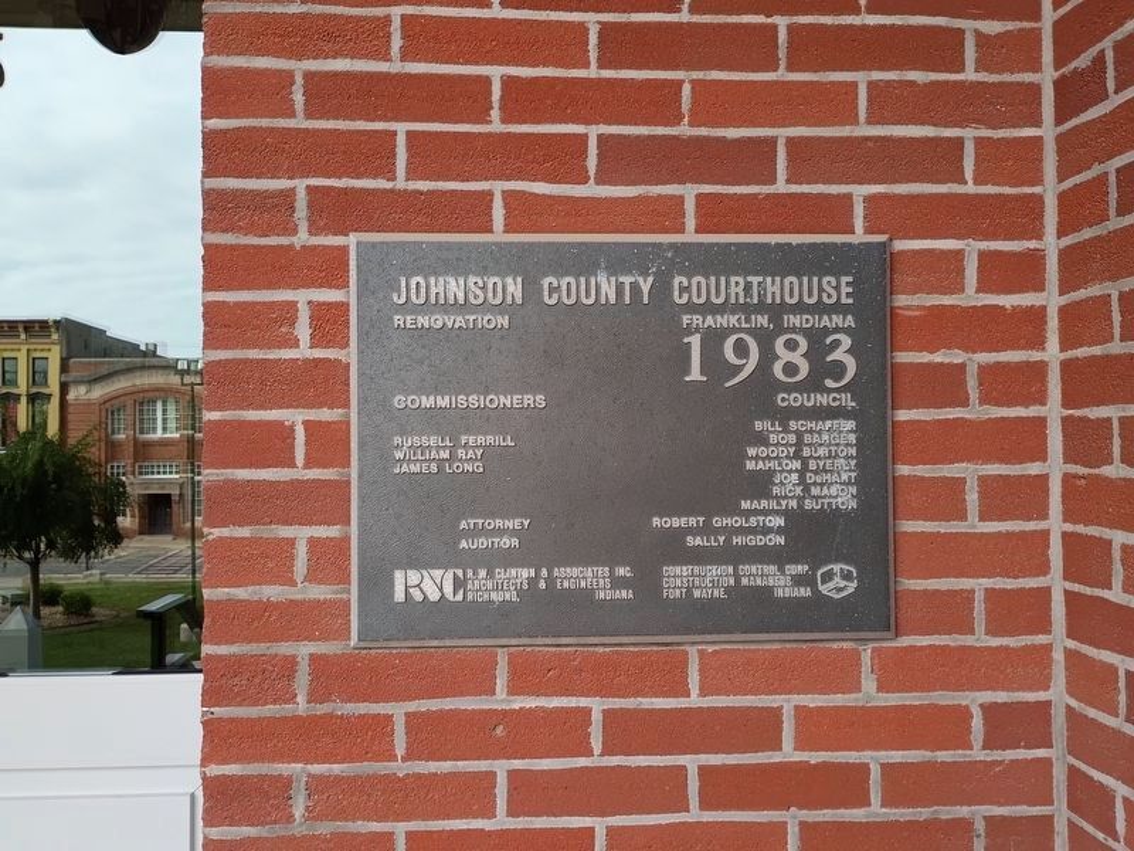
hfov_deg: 61.7
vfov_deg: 48.2
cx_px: 567
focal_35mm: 29
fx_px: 950
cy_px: 426
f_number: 1.8
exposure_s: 1/120
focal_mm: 4.27
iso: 147
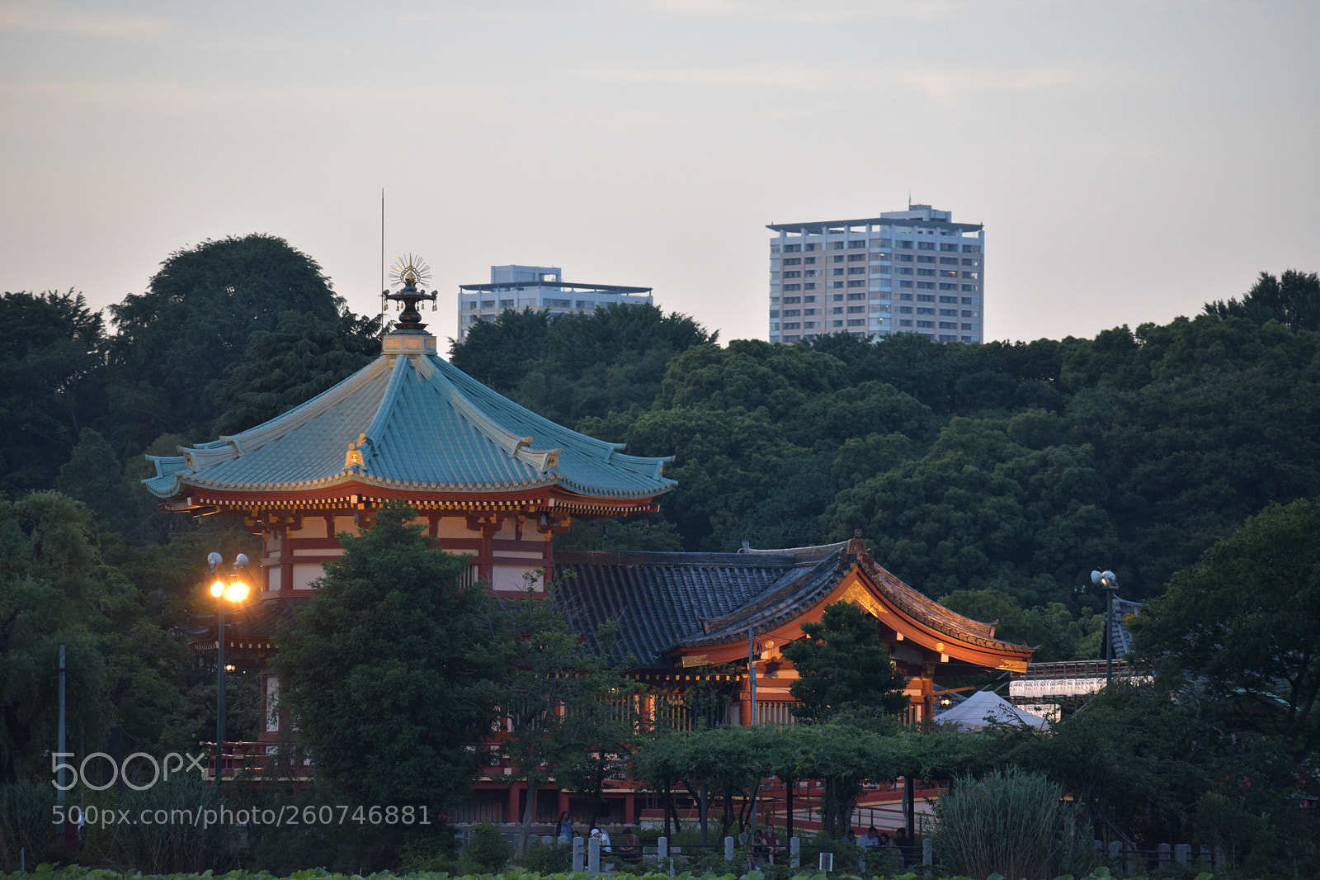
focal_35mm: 225
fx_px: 8248
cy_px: 440
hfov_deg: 9.2
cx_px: 660
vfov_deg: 6.1
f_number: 5
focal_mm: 150
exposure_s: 1/250
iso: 1000
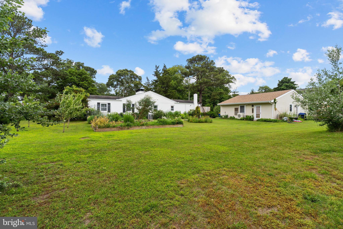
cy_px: 114
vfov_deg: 69.6
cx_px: 172
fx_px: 164
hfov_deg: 92.4
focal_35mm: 17
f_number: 7.1
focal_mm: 11.5
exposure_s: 1/500
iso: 250
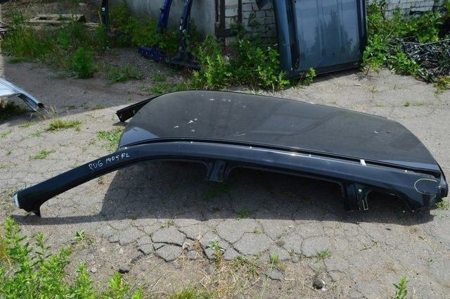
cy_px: 150
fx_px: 337
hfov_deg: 67.4
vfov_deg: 47.8
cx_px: 225
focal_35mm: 27
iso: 400
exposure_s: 1/400
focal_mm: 18
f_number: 11
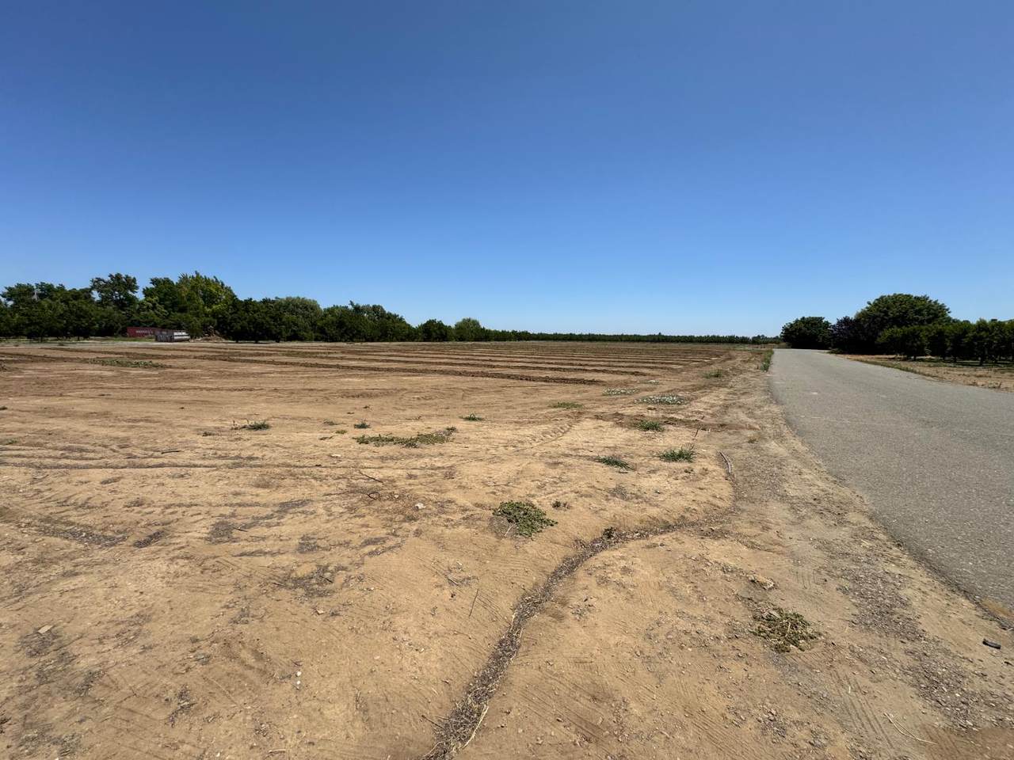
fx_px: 410
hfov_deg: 102.1
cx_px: 507
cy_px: 380
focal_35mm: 14
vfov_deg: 85.7
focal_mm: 2.22
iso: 50
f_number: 2.2
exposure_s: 1/2985
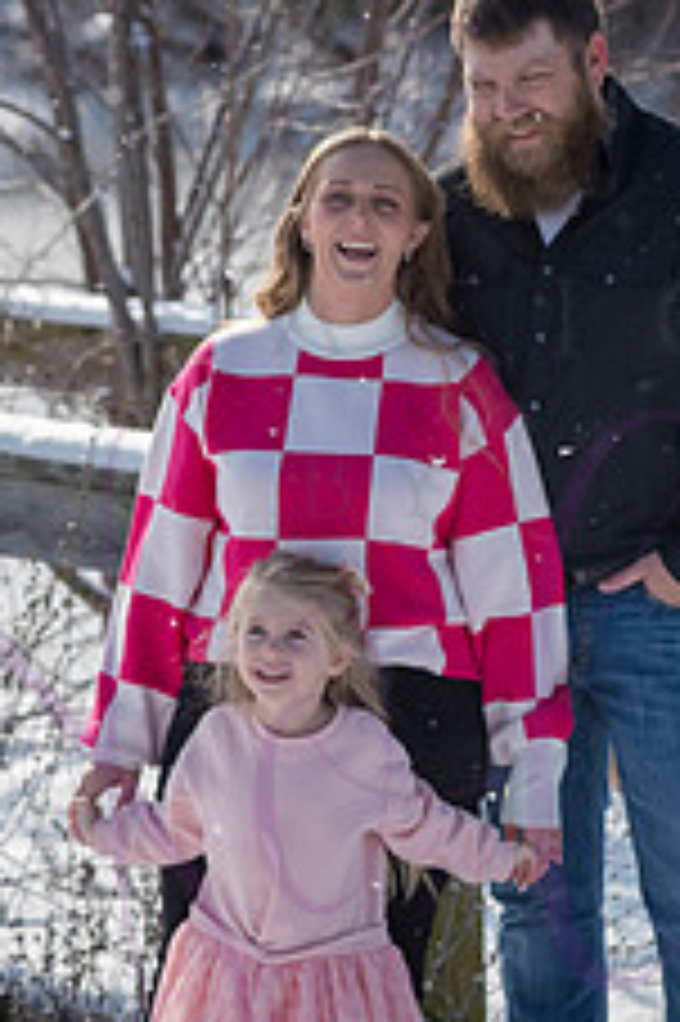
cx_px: 437
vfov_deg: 8.7
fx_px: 6753
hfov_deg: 5.8
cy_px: 477
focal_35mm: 238
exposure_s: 1/2000
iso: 640
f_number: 6.3
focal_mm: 120
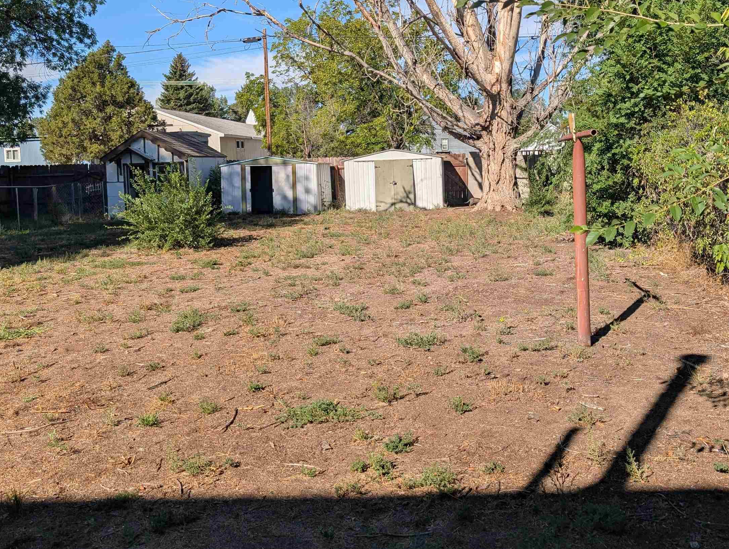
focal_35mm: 34
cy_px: 208
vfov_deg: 41.6
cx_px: 424
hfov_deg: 53.6
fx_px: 717
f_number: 1.68
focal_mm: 6.9
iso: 20
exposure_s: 1/1312
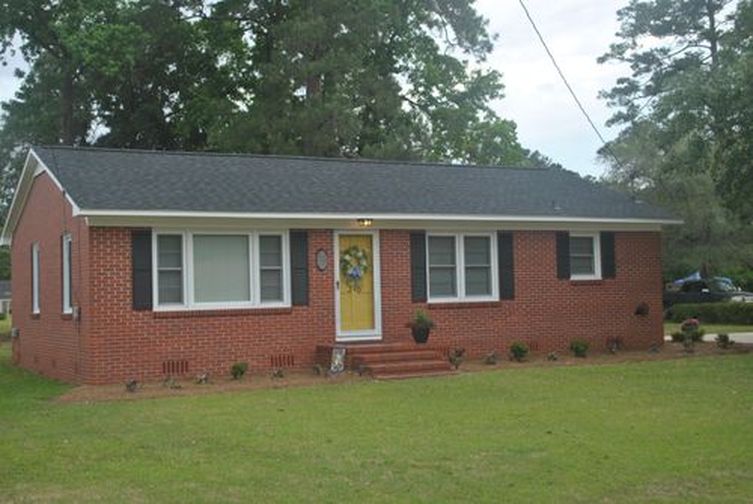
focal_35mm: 48
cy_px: 252
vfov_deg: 28.2
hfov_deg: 41.1
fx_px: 1005
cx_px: 376
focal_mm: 32
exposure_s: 1/200
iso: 100
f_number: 5.6
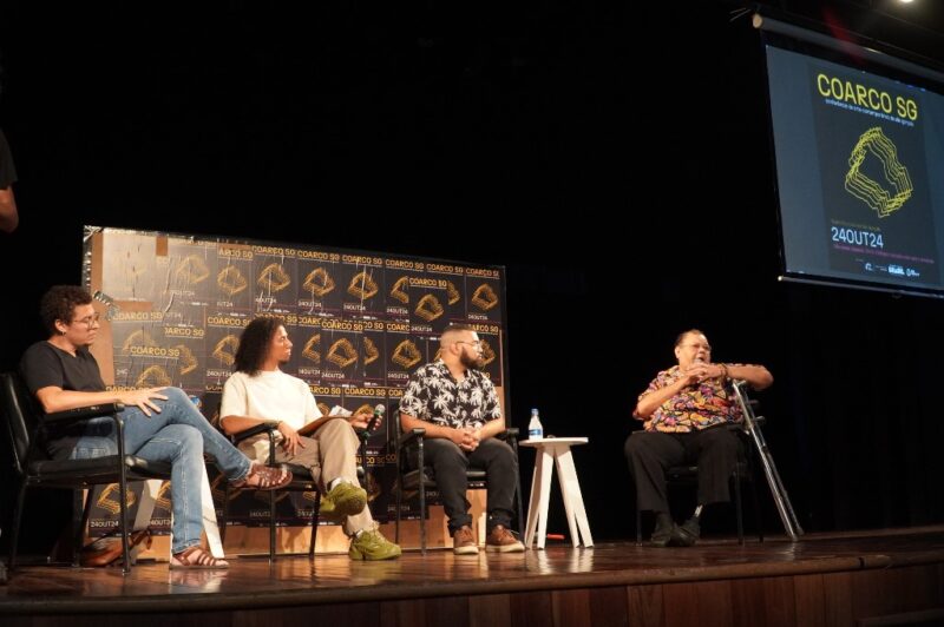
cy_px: 314
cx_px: 472
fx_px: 943
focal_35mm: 36
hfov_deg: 53.2
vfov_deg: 36.8
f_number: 4
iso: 3200
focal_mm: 24
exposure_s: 1/160
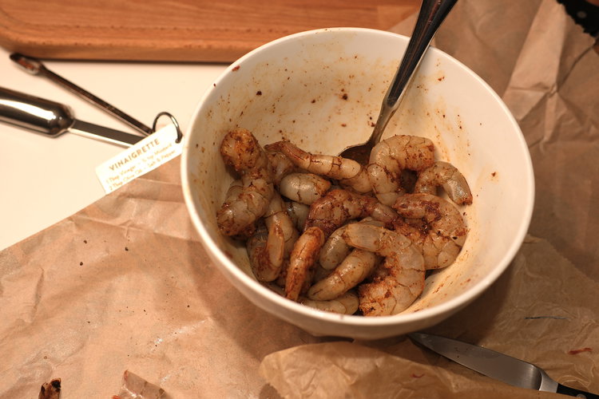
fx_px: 749
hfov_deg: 43.6
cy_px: 200
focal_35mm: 45
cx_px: 300
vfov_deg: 29.9
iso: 125
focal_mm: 30
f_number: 2.8
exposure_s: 1/180
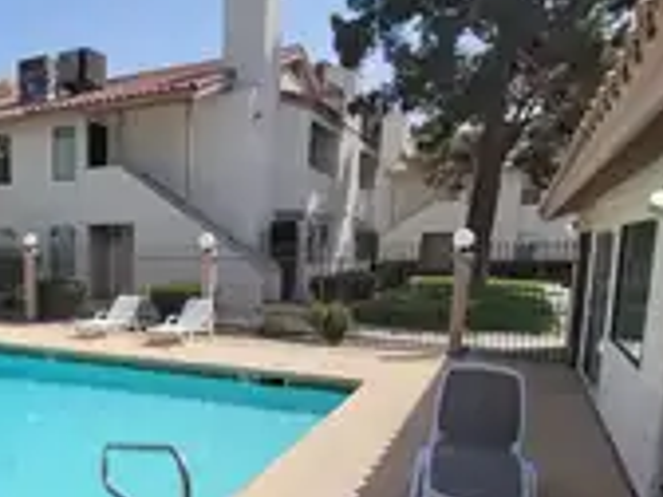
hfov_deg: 51.9
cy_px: 339
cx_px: 75
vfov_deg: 44.6
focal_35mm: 31
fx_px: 594
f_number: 2.2
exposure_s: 1/2151
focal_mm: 2.2
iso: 64
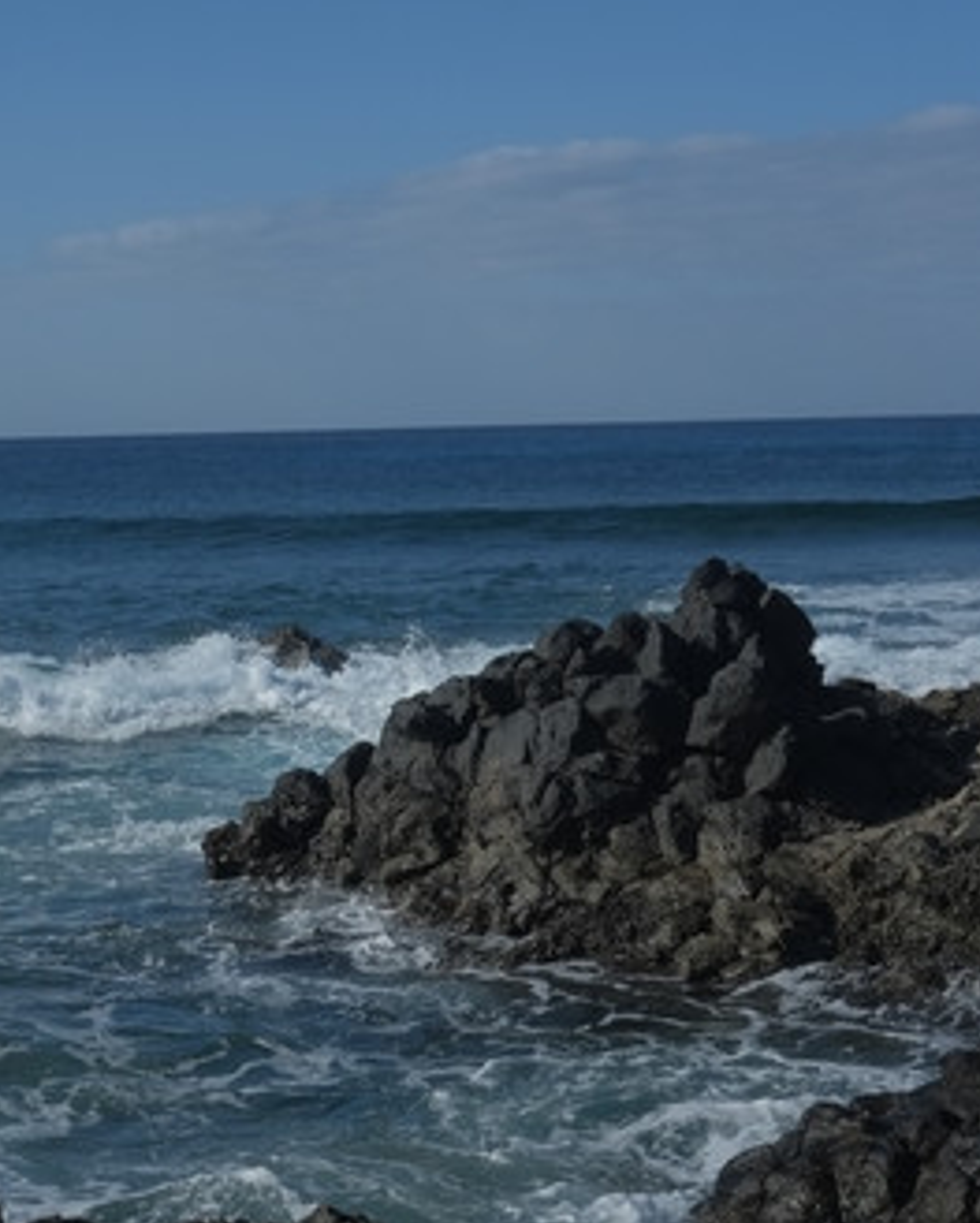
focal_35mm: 75
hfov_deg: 20.3
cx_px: 231
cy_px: 688
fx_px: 2715
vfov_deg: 25.3
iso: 200
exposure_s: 1/420
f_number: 11
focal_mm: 27
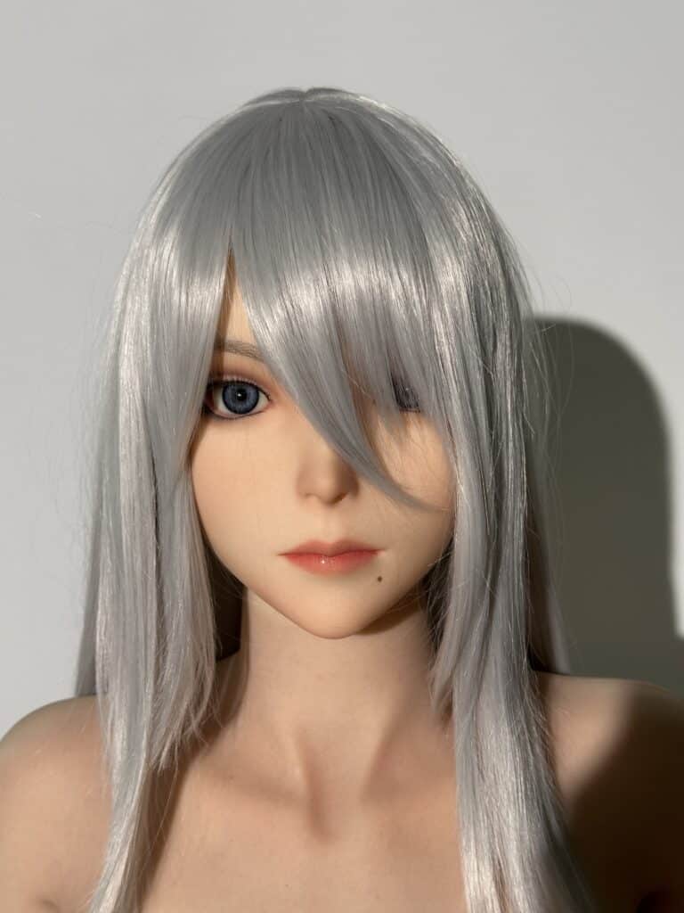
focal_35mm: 48
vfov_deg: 39.7
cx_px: 342
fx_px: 1265
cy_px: 456
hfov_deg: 30.3
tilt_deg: -6.2
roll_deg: -1.4
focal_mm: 6.86
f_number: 1.78
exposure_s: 1/166
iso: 64
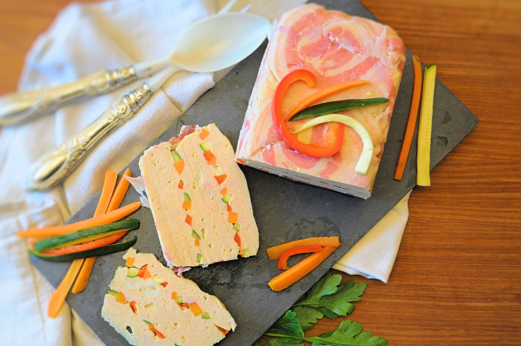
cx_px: 234
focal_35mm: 52
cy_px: 181
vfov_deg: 25.9
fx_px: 752
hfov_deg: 38.2
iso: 1100
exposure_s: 1/30
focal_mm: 30
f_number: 4.5
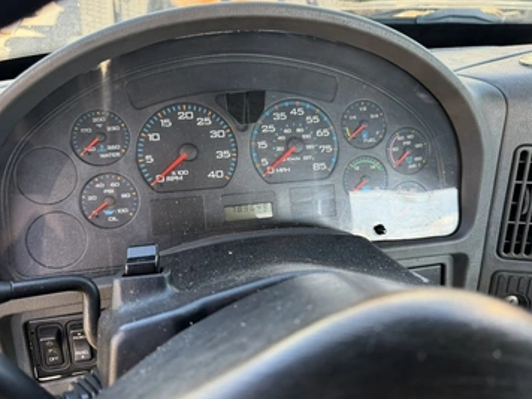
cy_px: 194
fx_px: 415
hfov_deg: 65.3
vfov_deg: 51.3
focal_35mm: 27
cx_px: 281
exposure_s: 1/224
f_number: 1.78
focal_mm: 6.76
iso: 160
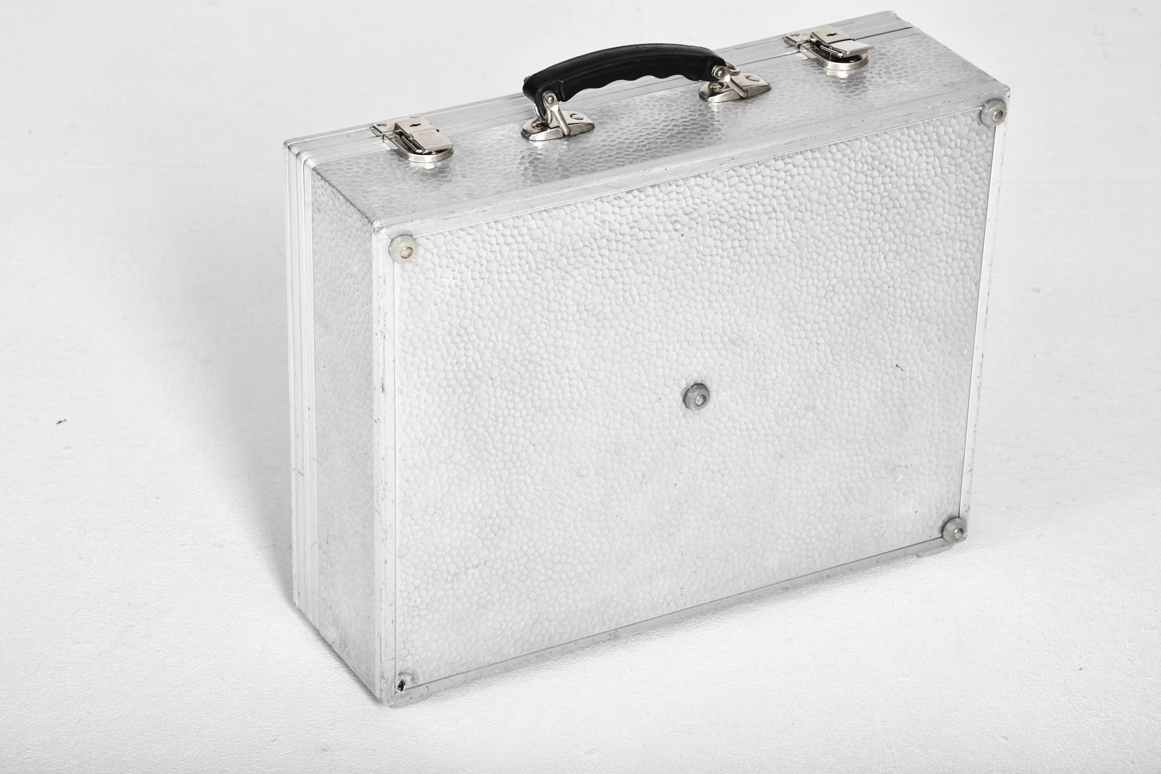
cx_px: 580
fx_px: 3870
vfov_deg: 11.4
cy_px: 387
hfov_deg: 17.1
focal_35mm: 120
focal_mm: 120
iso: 2500
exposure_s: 1/250
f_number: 14
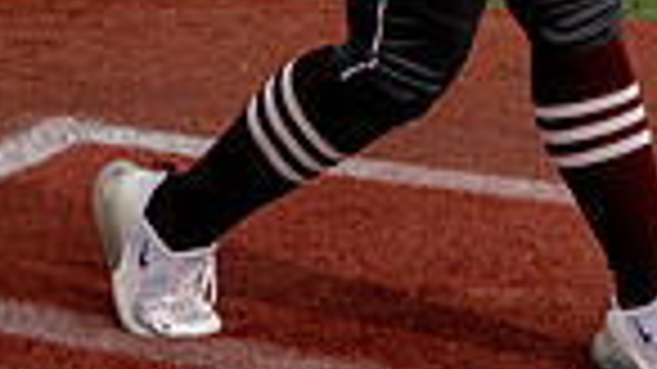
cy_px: -526
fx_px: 1968
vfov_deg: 9.5
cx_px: 418
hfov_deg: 18.9
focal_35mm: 113
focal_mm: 35
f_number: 8
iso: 100
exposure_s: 1/250
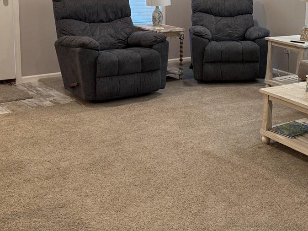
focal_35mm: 57
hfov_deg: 31.9
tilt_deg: -8.5
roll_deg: -3.0
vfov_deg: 25.2
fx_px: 507
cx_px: 288
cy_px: 44
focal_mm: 6.76
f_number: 1.78
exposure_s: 1/111
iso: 160
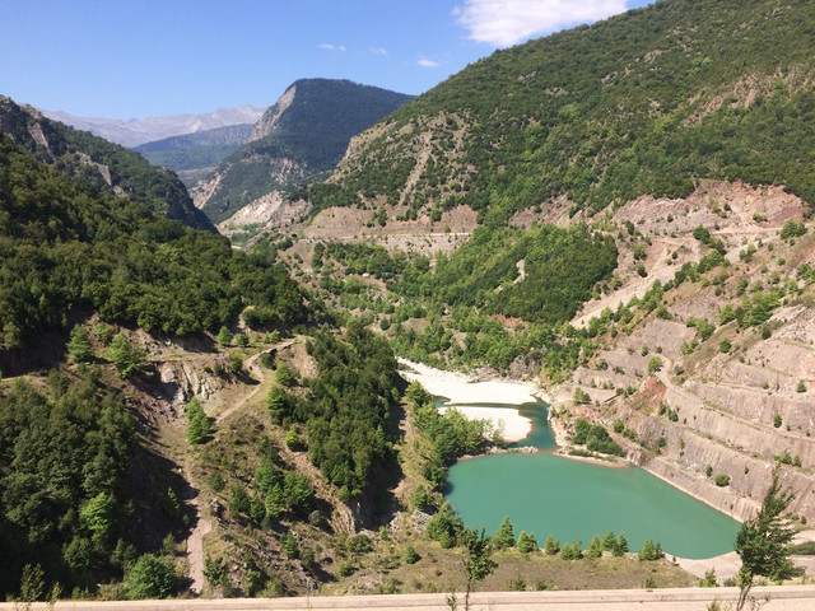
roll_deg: +0.8
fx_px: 683
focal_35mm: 29
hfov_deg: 61.7
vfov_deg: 48.2
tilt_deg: -10.3
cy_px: 306
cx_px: 408
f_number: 2.2
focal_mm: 4.15
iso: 32
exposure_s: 1/1642
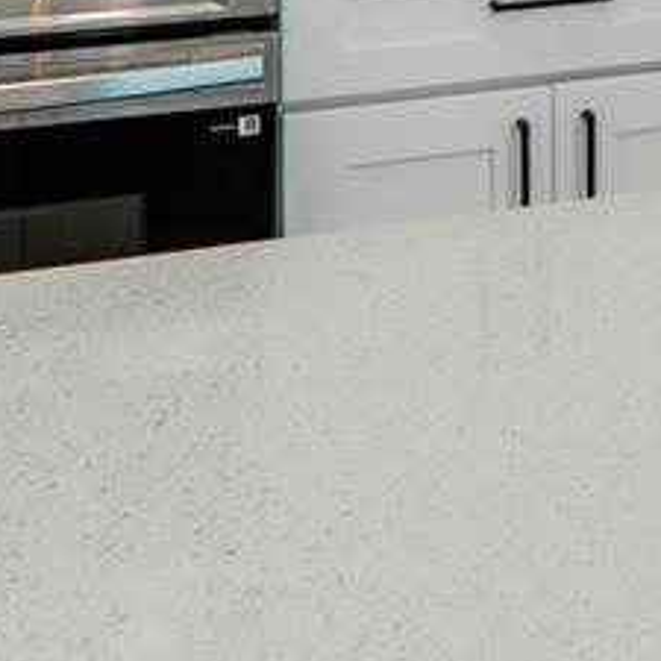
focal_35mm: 109
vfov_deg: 14.1
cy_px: -546
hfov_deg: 13.3
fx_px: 2355
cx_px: 1393
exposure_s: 1/100
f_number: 3.2
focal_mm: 12
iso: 100
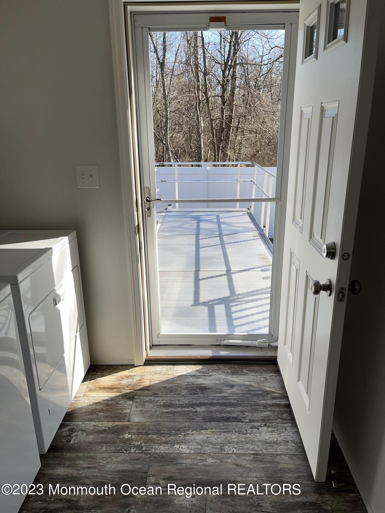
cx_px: 192
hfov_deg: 53.1
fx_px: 386
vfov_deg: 67.3
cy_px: 256
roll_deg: +0.4
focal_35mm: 26
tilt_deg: -18.8
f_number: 1.6
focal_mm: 5.1
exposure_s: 1/1279
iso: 40
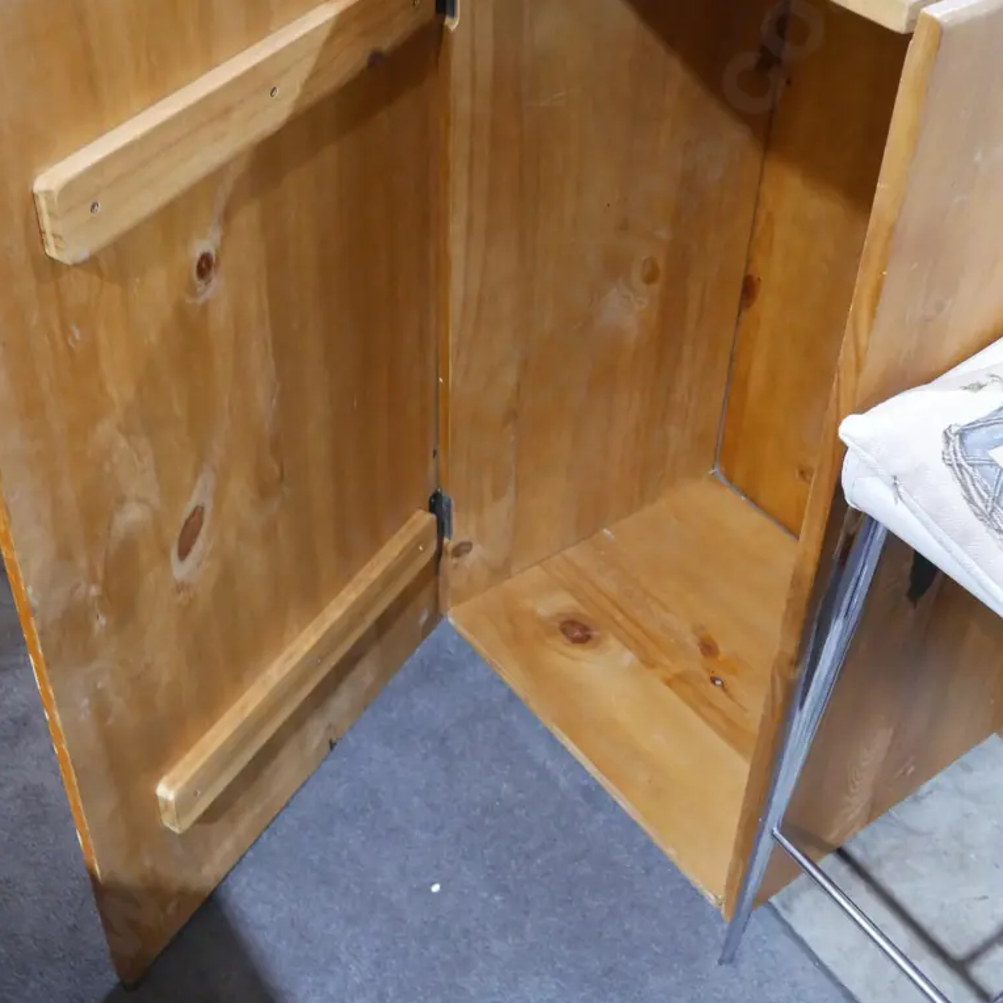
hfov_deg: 37.6
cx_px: 500
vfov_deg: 37.5
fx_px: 1475
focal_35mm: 45
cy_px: 417
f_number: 4.1
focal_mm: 19
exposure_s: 1/60
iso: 3200
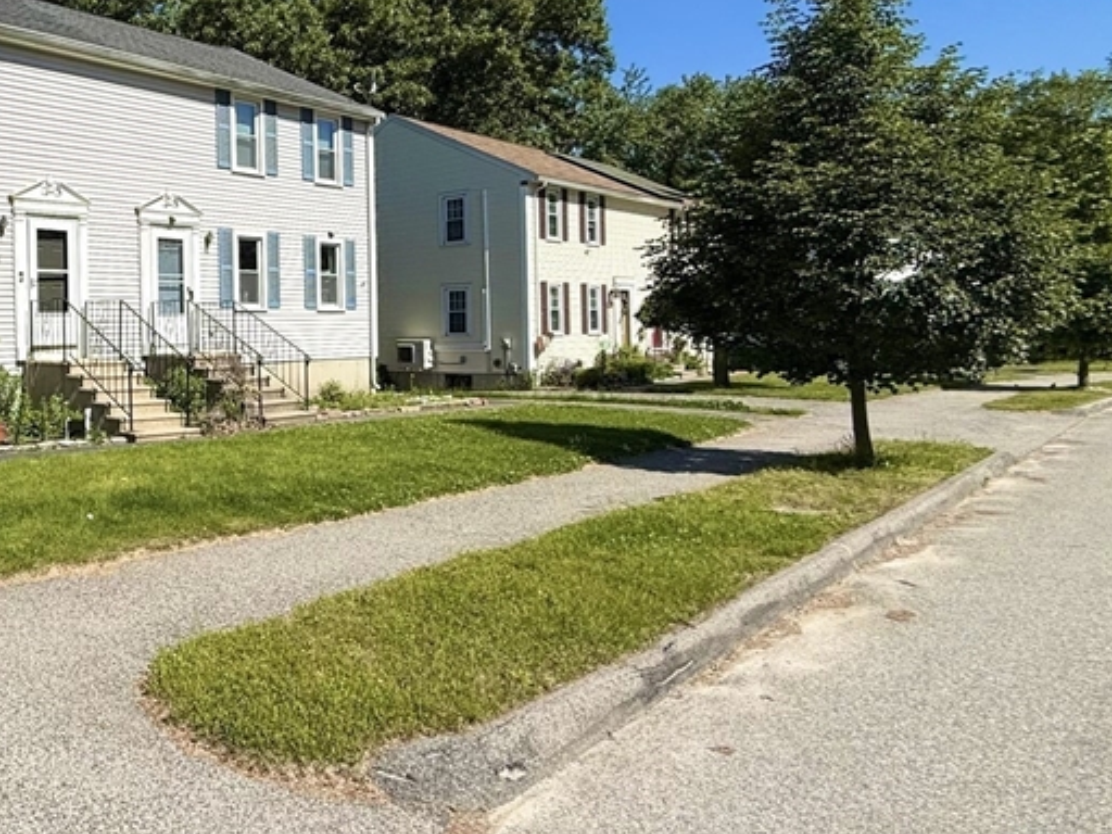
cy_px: 332
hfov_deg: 54.5
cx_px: 93
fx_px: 899
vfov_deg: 49.4
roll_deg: +0.6
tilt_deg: +0.0
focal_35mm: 28
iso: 50
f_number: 2.2
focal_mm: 2.22
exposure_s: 1/4425
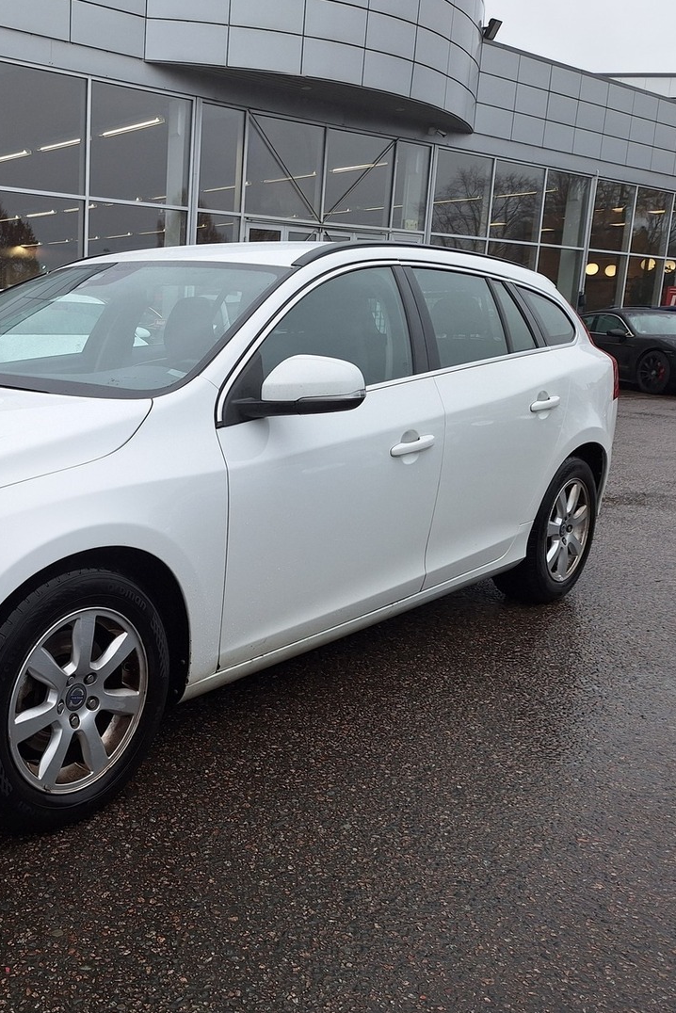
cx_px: 79
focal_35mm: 32
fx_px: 901
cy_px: 506
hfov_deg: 38.6
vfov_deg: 58.7
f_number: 1.8
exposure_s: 1/203
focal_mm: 5.54
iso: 40
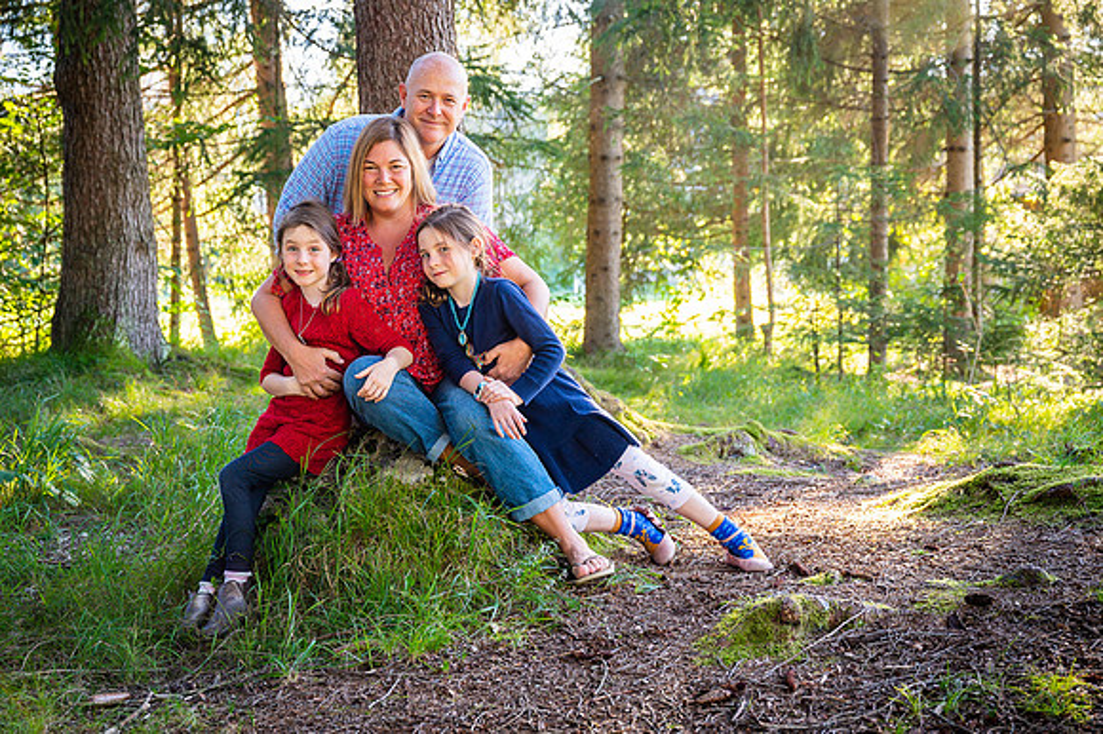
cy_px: 380
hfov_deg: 37.4
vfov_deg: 25.4
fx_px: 1626
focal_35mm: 53
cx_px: 493
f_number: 4
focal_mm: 48
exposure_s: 1/50
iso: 200
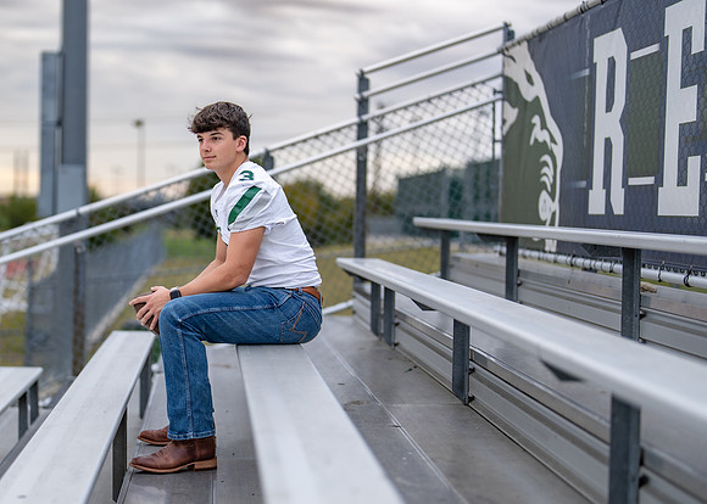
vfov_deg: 21.7
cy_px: 285
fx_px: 1314
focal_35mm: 65
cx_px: 242
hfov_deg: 29.9
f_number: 1.2
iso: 250
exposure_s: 1/500
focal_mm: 50
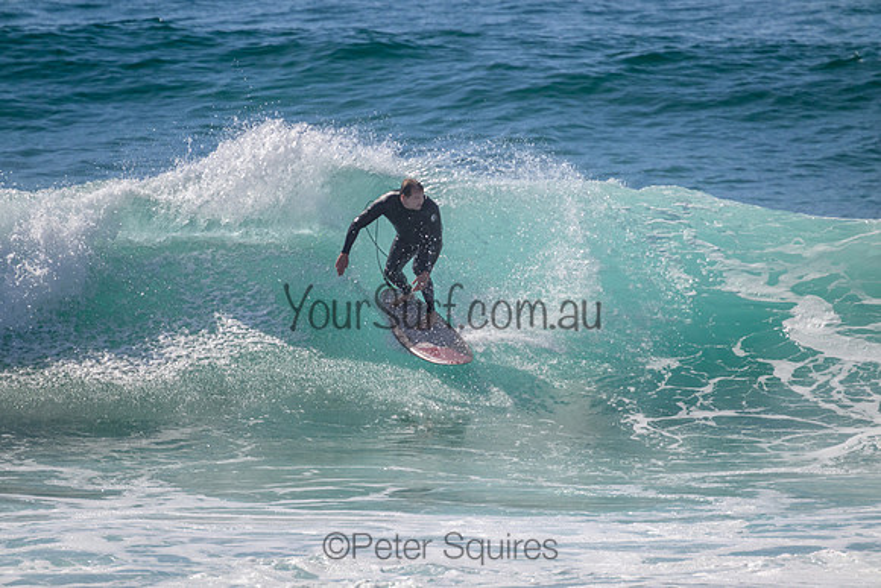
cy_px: 294
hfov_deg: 2.6
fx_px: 19581
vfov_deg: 1.7
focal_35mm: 800
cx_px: 440
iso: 720
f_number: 11
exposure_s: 1/2000
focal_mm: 800
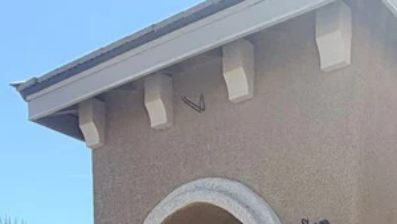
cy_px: 441
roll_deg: -1.6
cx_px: 482
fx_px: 548
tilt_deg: -3.9
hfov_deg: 32.5
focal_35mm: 52
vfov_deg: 17.2
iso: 40
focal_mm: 2.22
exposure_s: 1/709
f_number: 2.2
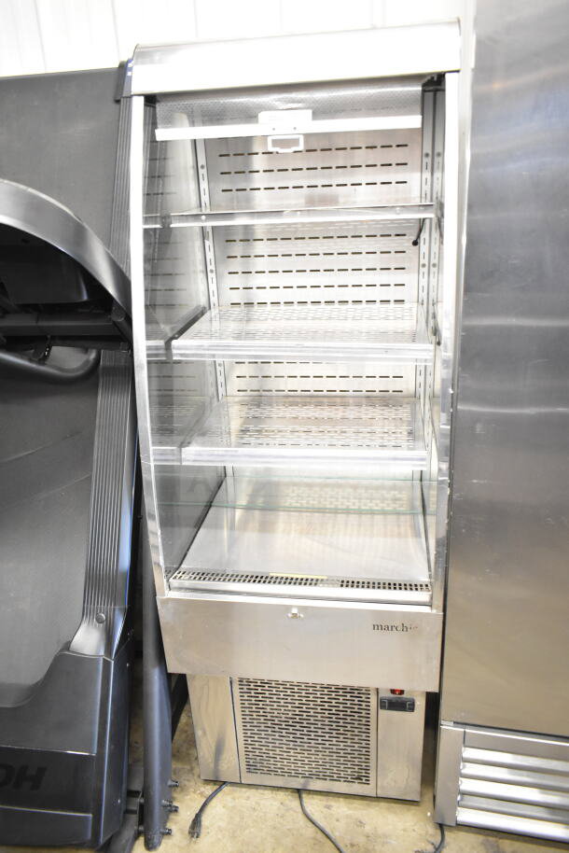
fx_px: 640
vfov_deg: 67.4
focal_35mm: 27
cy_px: 426
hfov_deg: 48.0
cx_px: 284
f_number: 3.5
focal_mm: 18
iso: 2500
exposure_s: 1/30
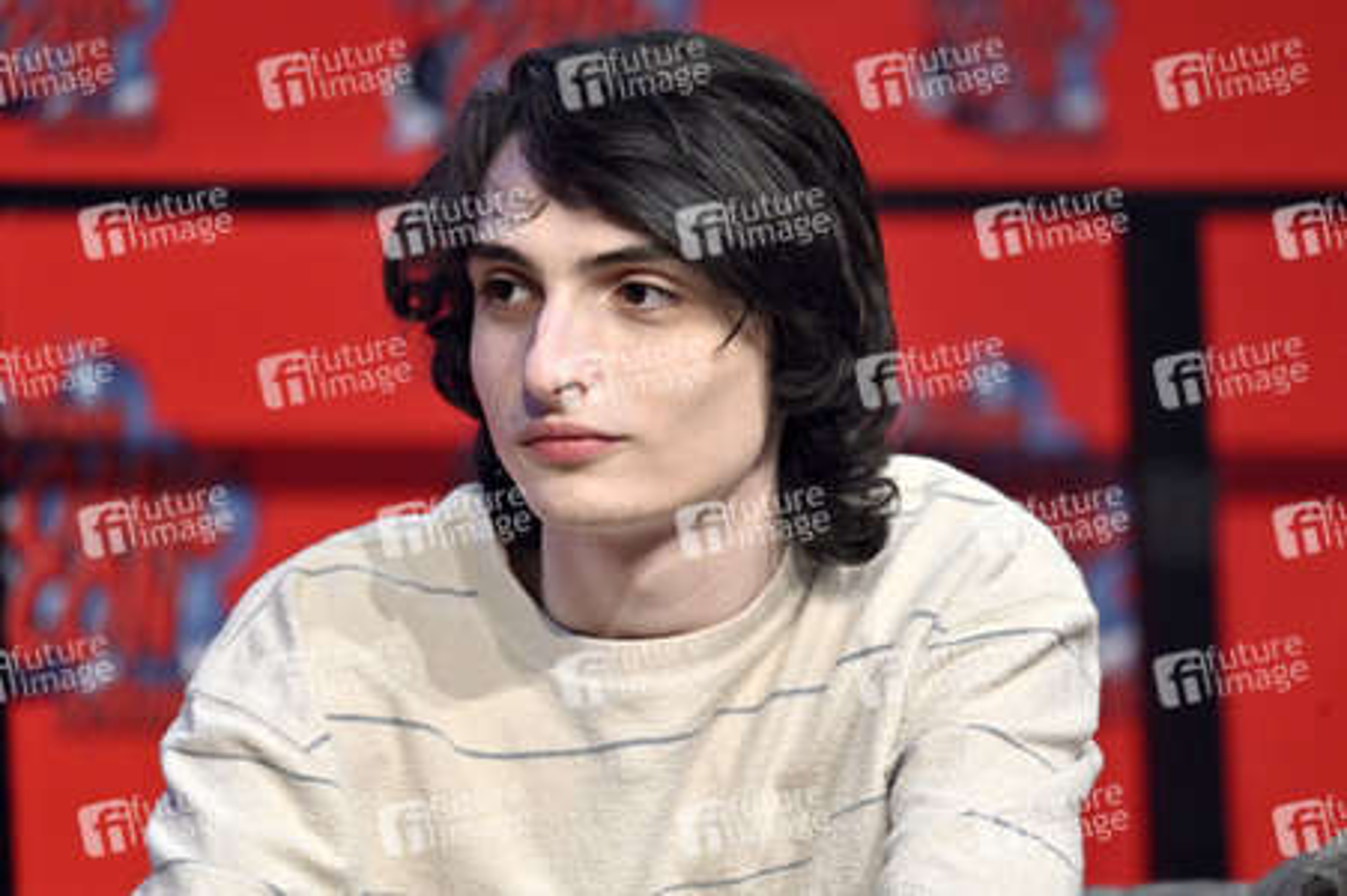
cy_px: 448
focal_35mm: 400
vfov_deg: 3.4
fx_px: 14955
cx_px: 674
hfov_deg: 5.2
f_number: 4.5
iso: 1600
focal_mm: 400
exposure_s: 1/250
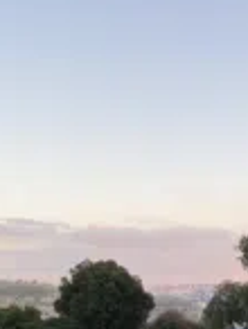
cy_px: 383
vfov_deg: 25.0
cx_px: 192
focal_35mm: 71
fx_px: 676
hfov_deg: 20.6
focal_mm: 4.25
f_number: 1.8
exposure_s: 1/128
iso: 32
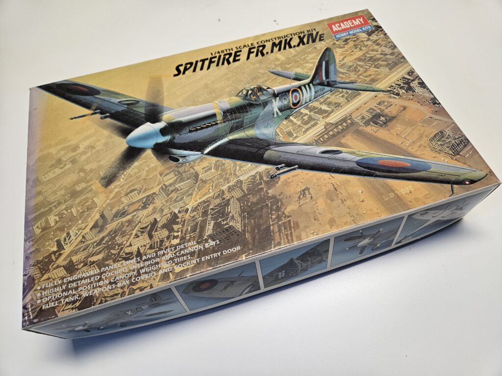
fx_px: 334
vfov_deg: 58.9
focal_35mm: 23
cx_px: 251
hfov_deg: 73.9
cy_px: 188
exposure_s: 1/120
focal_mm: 5.4
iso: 250
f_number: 1.8
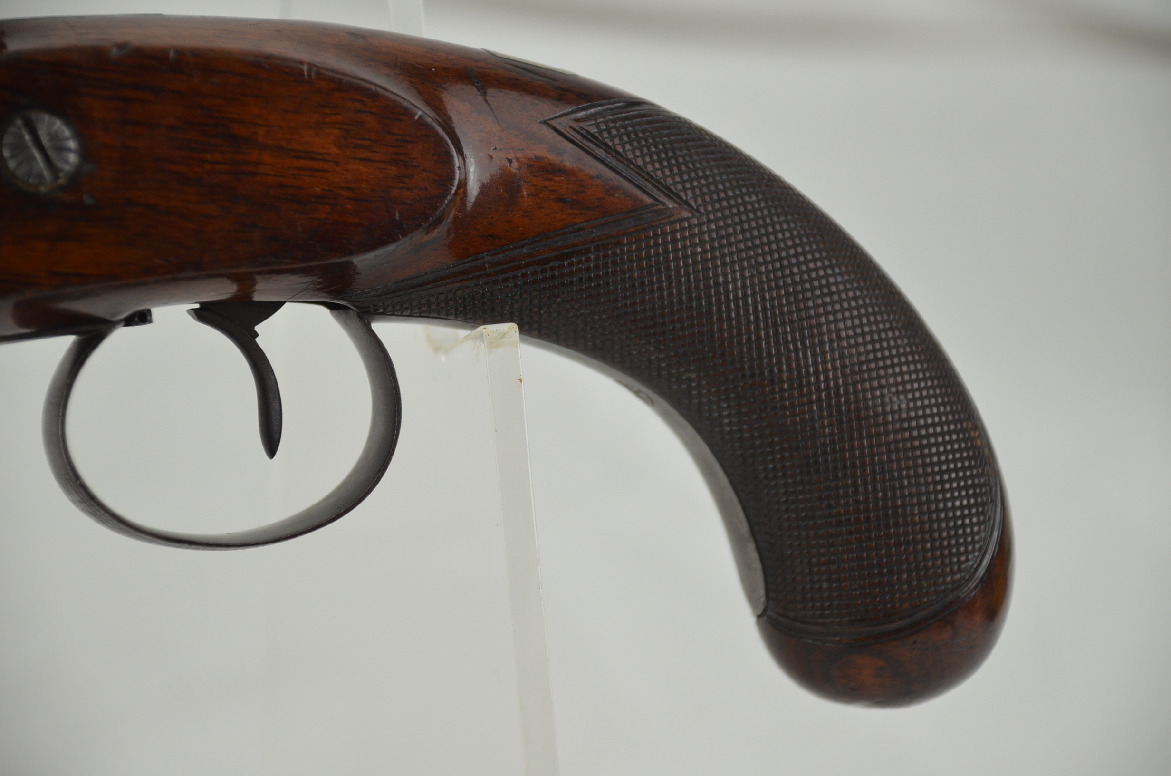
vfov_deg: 8.7
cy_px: 388
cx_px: 586
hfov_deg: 13.1
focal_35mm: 158
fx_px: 5113
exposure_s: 1/200
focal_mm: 105
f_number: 5.6
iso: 800
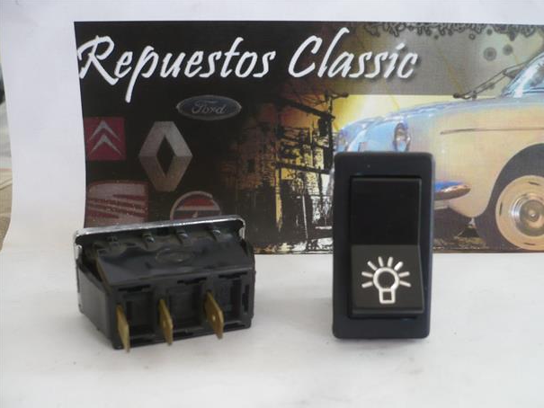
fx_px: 582
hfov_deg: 50.1
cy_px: 214
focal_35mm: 37
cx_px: 285
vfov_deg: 38.7
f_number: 2.8
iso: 100
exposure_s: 1/30
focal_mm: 5.8
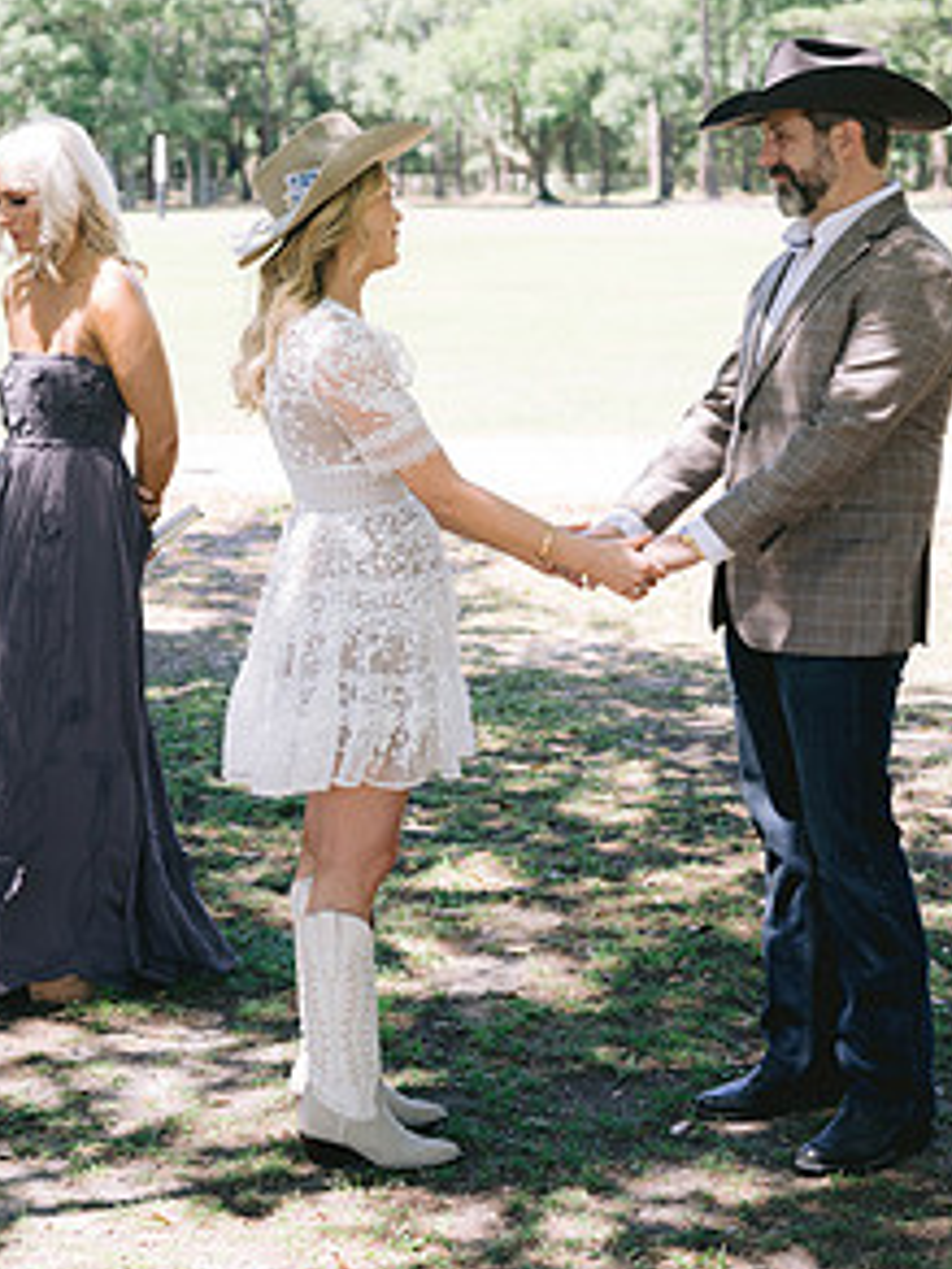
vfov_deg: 26.2
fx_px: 2714
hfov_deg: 19.9
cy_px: 439
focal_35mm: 74
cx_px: 452
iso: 400
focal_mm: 50
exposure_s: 1/640
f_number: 3.5
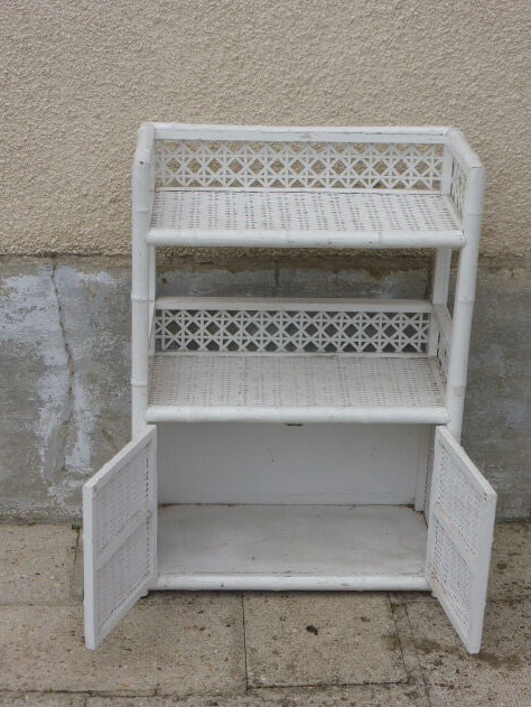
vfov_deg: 26.0
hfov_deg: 19.7
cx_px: 263
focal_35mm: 75
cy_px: 357
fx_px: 1532
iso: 100
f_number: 5
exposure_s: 1/160
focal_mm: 12.5
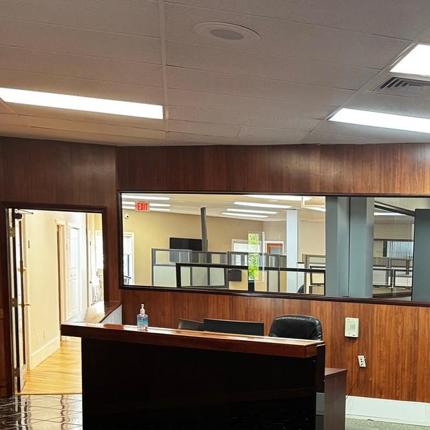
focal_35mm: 51
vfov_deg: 32.3
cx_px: 434
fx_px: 717
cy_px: 353
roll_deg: -2.5
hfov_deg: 30.9
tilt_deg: -8.3
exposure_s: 1/60
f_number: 1.78
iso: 400
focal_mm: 6.76
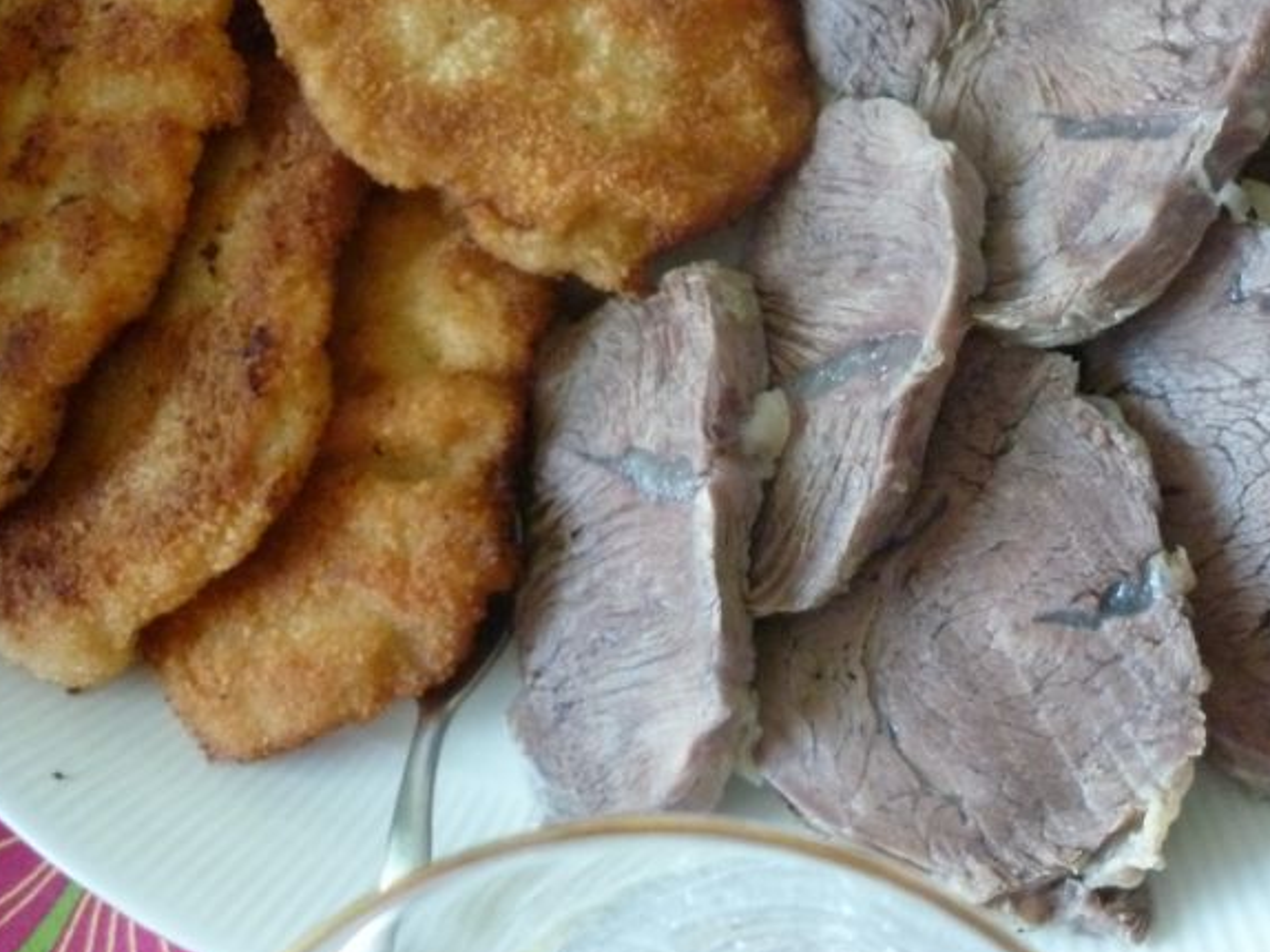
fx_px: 1687
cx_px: 852
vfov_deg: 31.2
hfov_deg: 40.7
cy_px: 303
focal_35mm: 46
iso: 500
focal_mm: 5.5
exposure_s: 1/60
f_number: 2.8
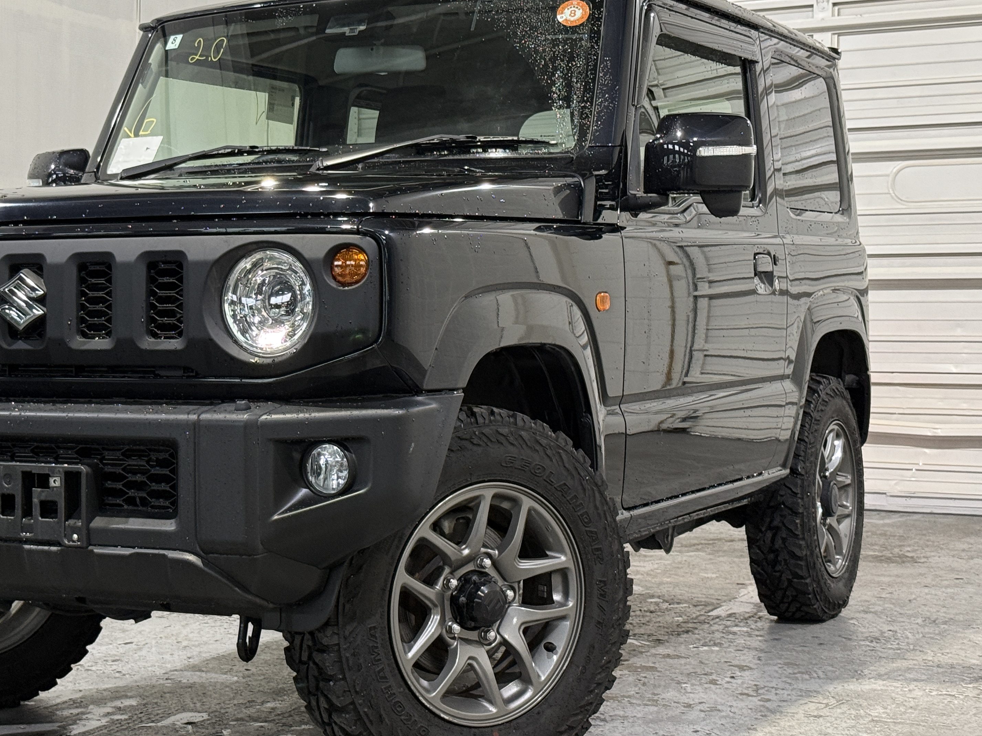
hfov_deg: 28.4
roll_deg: -0.5
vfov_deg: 21.6
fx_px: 1929
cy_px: 327
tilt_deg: -0.5
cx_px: 320
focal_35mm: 68
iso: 200
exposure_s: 1/60
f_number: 1.78
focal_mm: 6.76
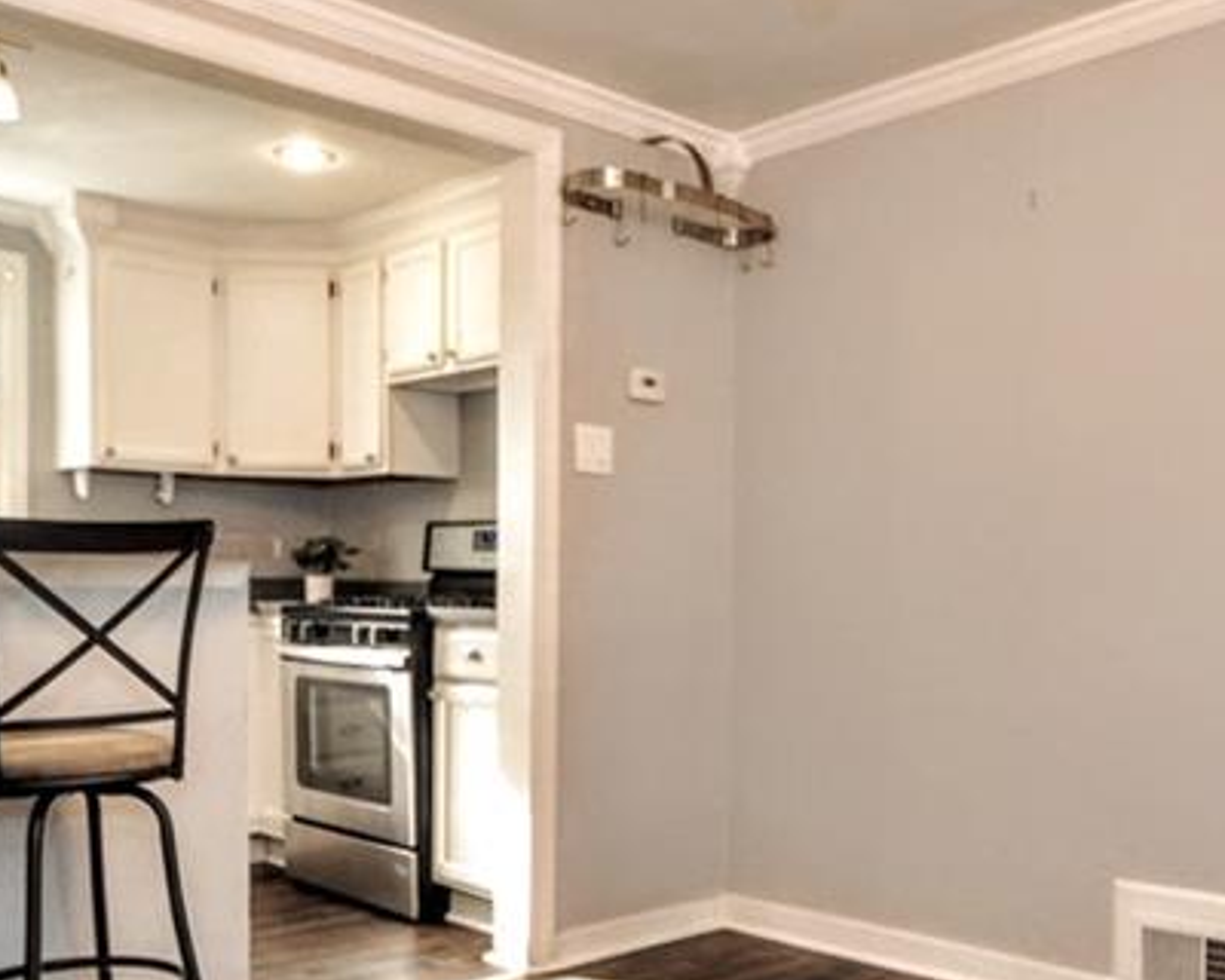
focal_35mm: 36
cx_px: 714
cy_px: 629
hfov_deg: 50.1
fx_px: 1305
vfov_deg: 40.8
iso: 400
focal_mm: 10
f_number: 4.5
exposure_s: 1/80
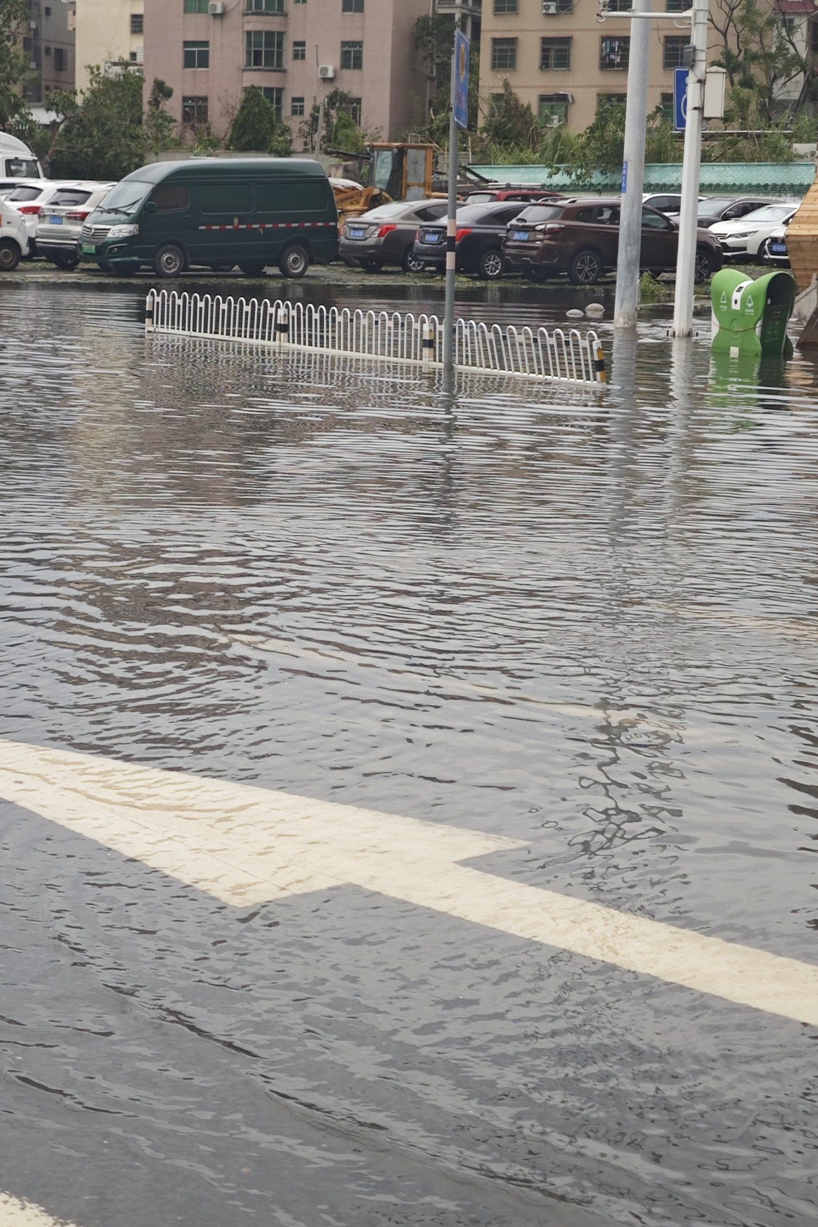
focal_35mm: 76
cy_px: 658
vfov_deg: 26.6
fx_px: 2591
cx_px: 312
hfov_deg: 17.9
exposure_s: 1/909
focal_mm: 6.55
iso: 50
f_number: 1.6
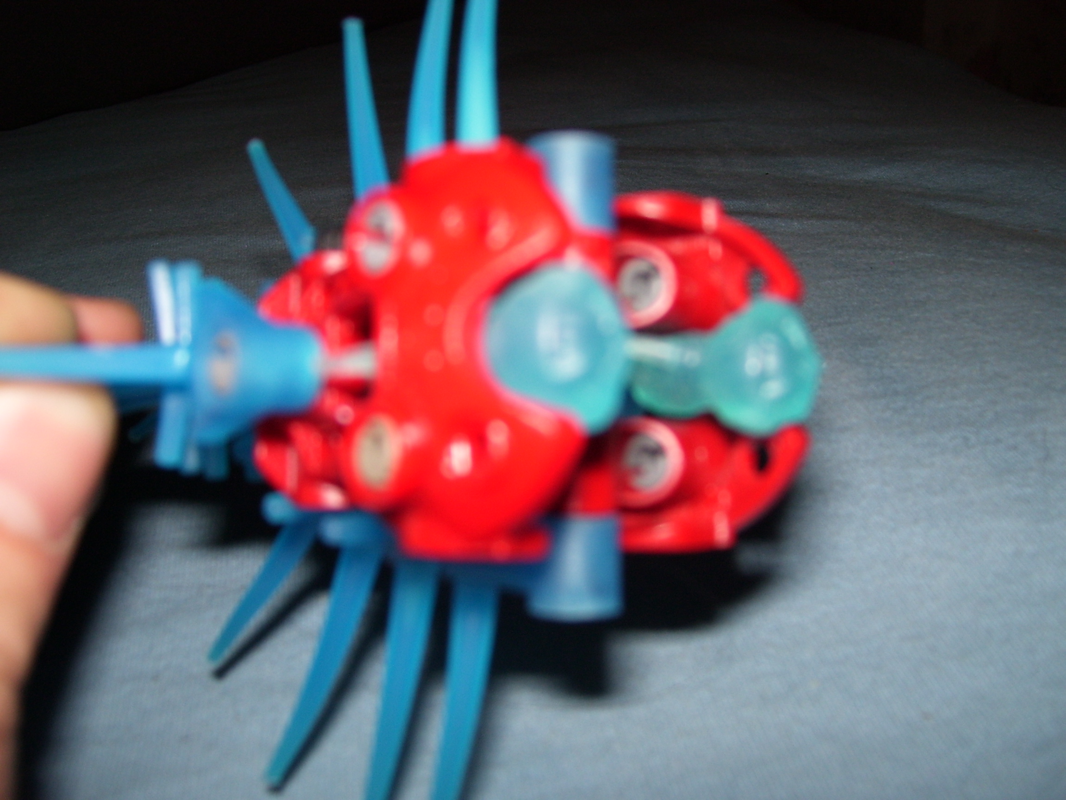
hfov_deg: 51.4
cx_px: 533
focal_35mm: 36
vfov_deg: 39.7
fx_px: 1109
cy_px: 400
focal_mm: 6
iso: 80
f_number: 2.7
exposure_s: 1/60
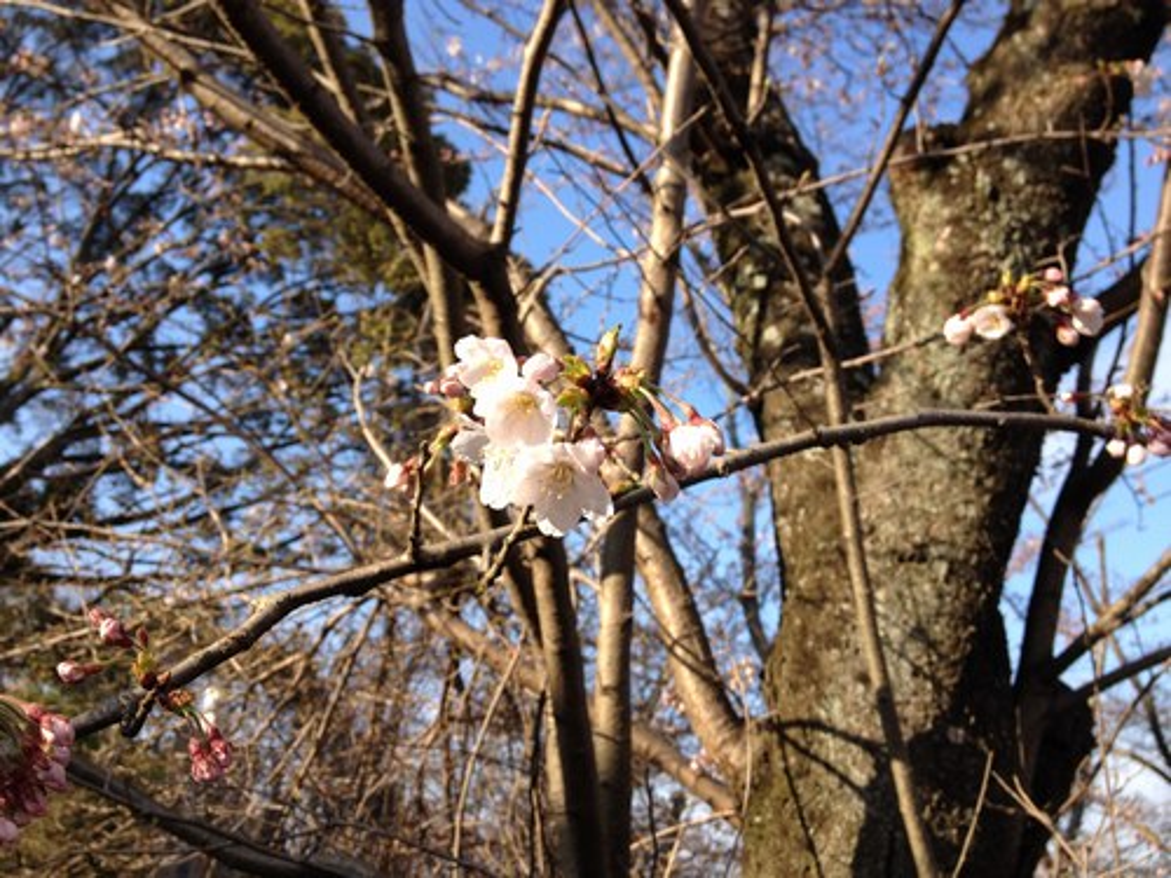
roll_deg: -2.1
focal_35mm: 35
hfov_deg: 52.6
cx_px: 586
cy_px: 439
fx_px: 1184
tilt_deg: +21.1
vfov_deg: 40.7
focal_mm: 4.28
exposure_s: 1/627
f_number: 2.4
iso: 50
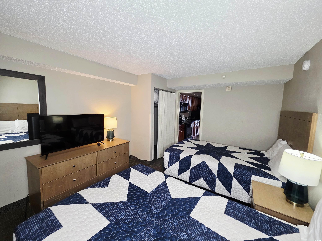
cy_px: 120
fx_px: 121
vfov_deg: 89.9
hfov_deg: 106.2
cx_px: 161
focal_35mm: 13
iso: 200
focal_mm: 2.2
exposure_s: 1/120
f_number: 1.9
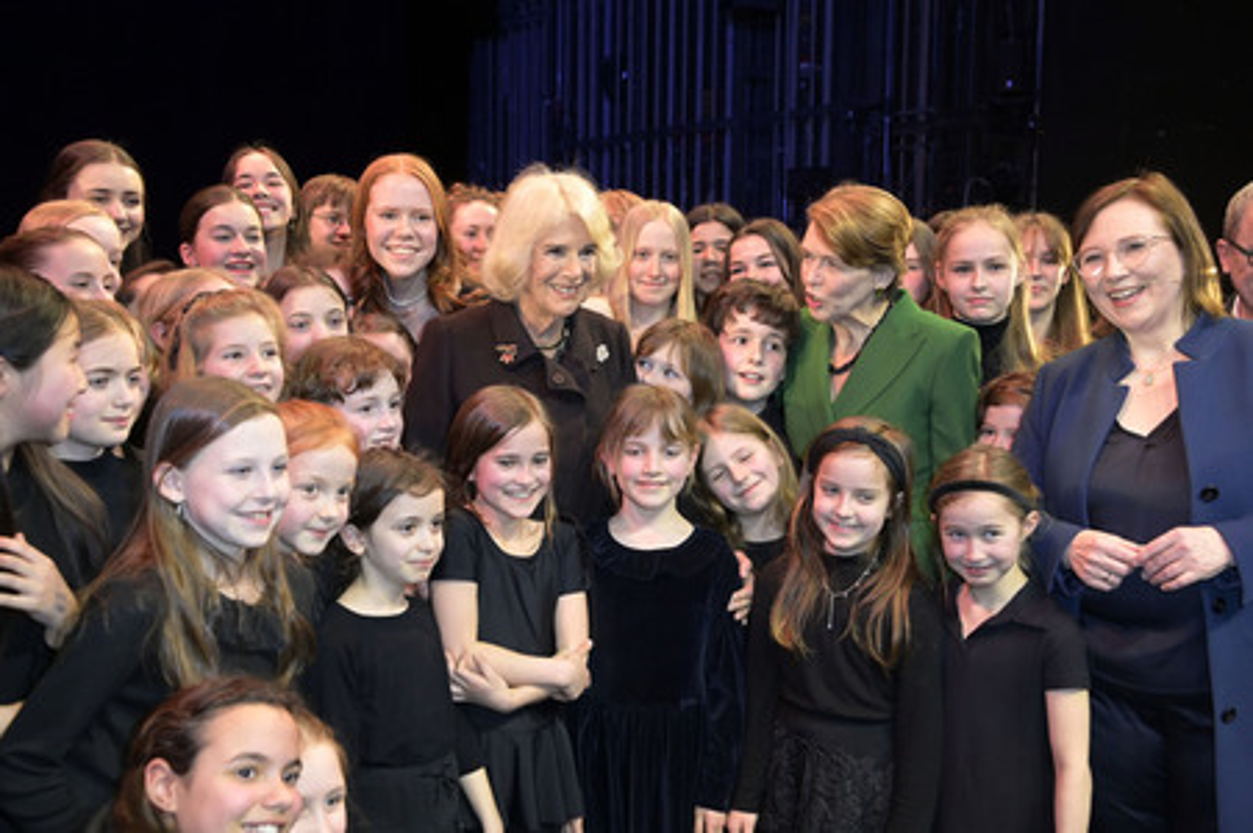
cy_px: 416
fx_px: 1322
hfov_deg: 50.7
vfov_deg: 35.0
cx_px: 626
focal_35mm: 38
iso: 5000
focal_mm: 38
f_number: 5.6
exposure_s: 1/250
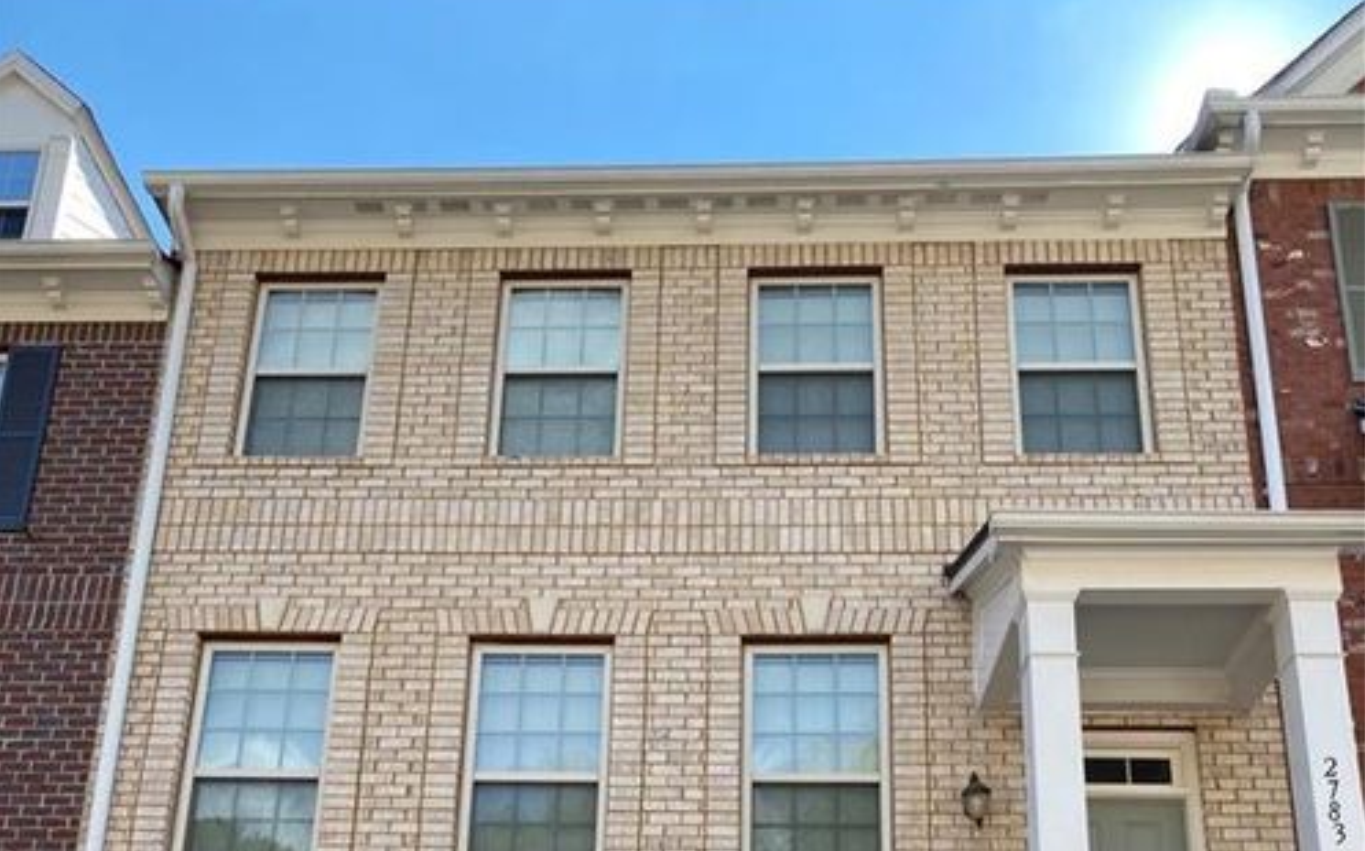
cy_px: 891
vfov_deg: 31.3
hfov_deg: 52.8
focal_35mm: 37
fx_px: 1376
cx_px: 681
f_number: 1.8
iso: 32
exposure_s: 1/772
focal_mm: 4.25
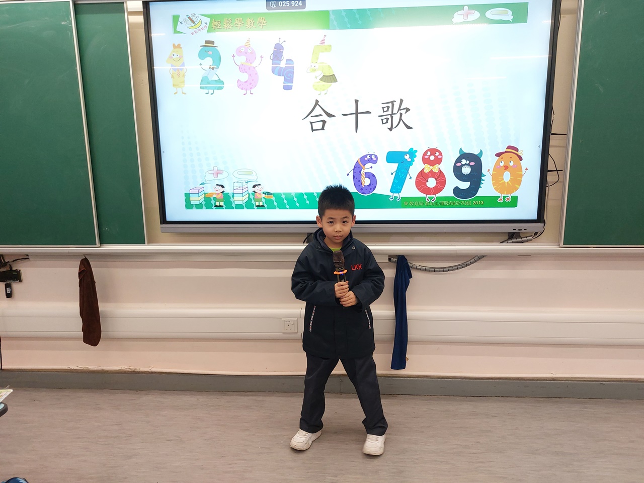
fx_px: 446
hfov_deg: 71.6
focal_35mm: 24
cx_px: 322
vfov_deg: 56.8
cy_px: 242
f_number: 1.8
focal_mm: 5.23
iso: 160
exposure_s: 1/120
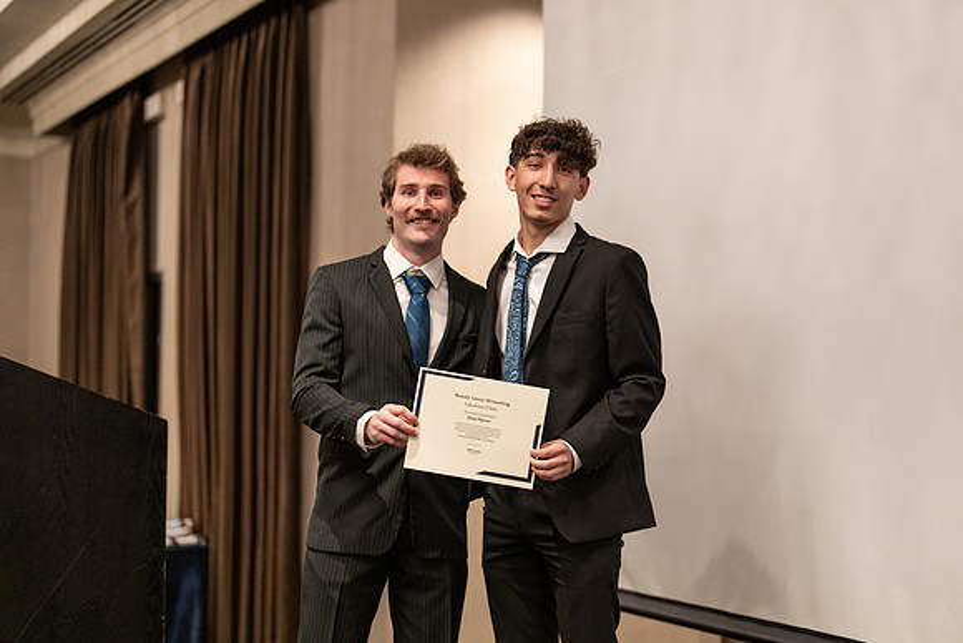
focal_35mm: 50
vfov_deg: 27.0
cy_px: 322
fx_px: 1338
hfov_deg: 39.6
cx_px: 482
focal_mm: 50
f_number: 1.2
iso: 2000
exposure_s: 1/320
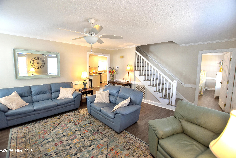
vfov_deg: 77.3
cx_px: 118
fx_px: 98
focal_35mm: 15
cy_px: 79
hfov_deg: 100.4
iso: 800
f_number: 4
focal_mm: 10
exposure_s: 1/60
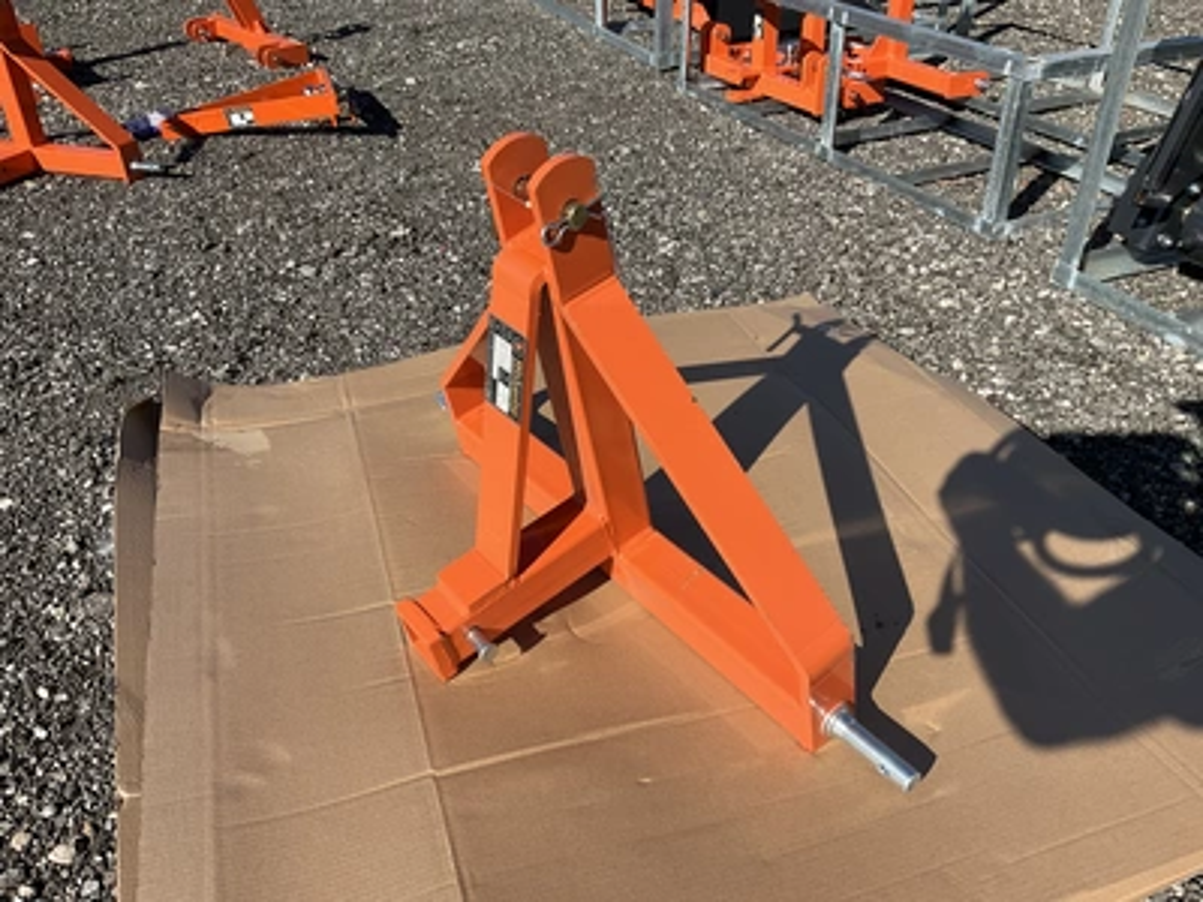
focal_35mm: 29
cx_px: 602
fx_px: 1008
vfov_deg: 48.2
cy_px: 451
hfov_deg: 61.7
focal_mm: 3
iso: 25
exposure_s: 1/1730
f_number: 1.8
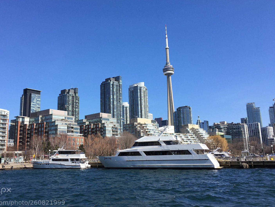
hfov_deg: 55.2
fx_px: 262
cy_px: 100
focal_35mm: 33
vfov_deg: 43.0
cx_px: 119
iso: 25
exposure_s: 1/1479
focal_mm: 4.15
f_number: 2.2
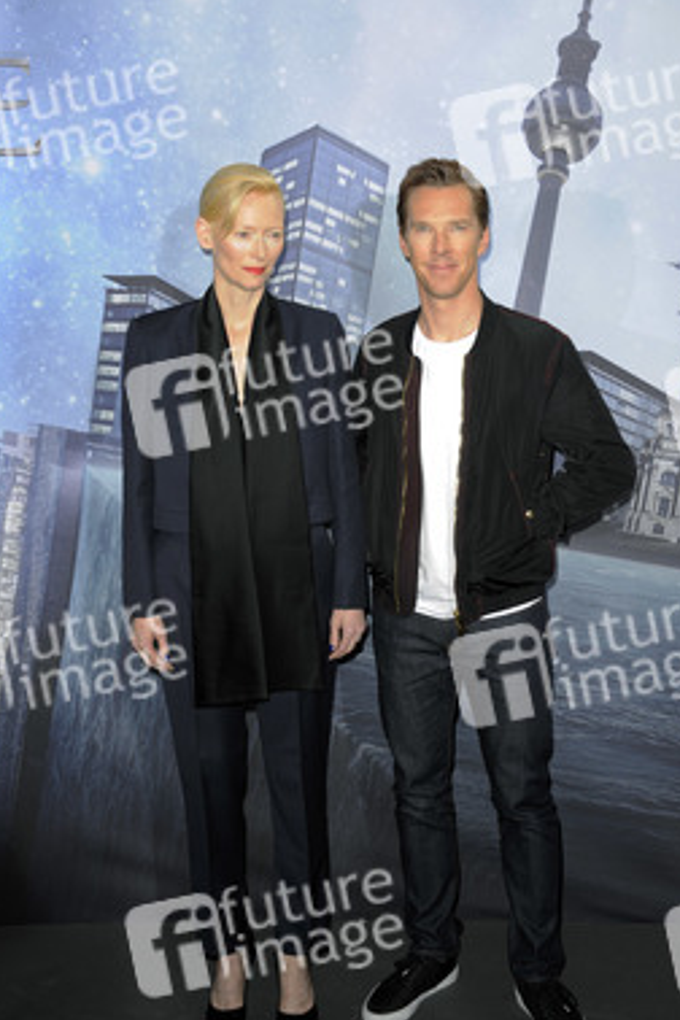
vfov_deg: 36.2
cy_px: 529
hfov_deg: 24.6
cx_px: 344
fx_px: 1558
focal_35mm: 55
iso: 500
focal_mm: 52
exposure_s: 1/200
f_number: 6.3
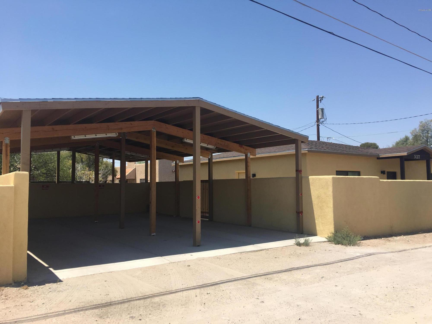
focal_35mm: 29
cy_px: 162
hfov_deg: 61.7
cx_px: 216
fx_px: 362
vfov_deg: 48.2
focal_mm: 4.15
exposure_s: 1/1570
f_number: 2.2
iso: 25
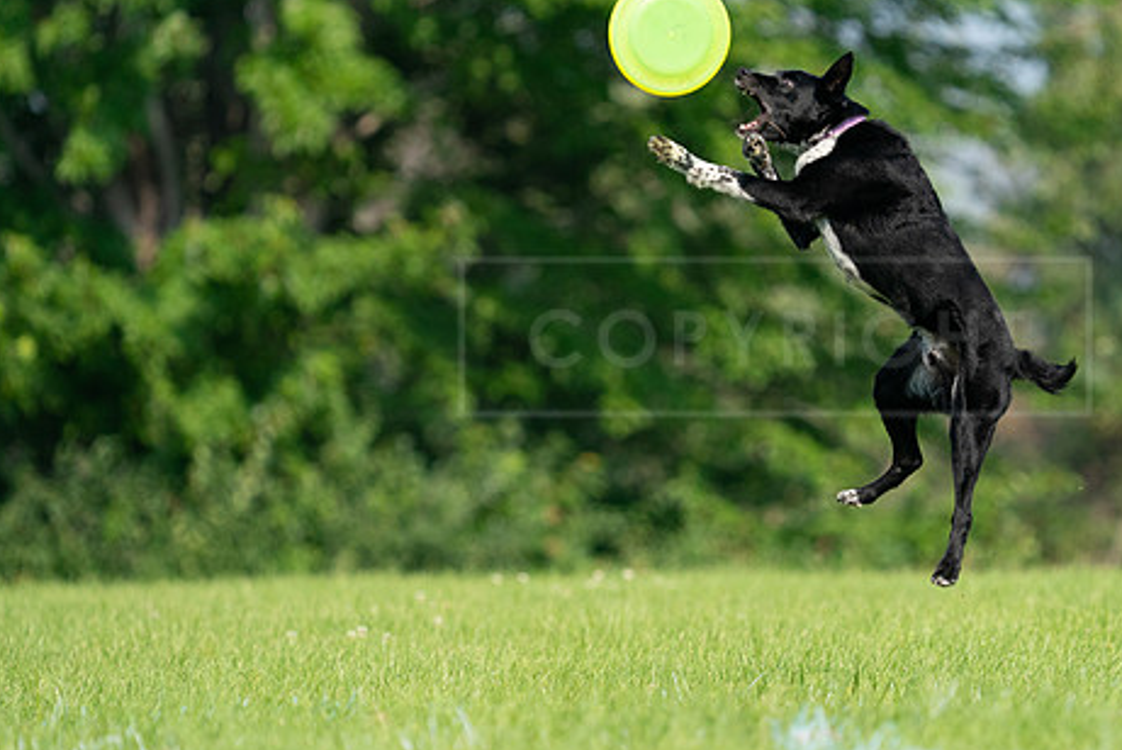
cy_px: 379
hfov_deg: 4.1
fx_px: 15686
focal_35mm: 503
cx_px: 691
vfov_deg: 2.7
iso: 1600
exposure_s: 1/4000
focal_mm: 400
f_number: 6.3
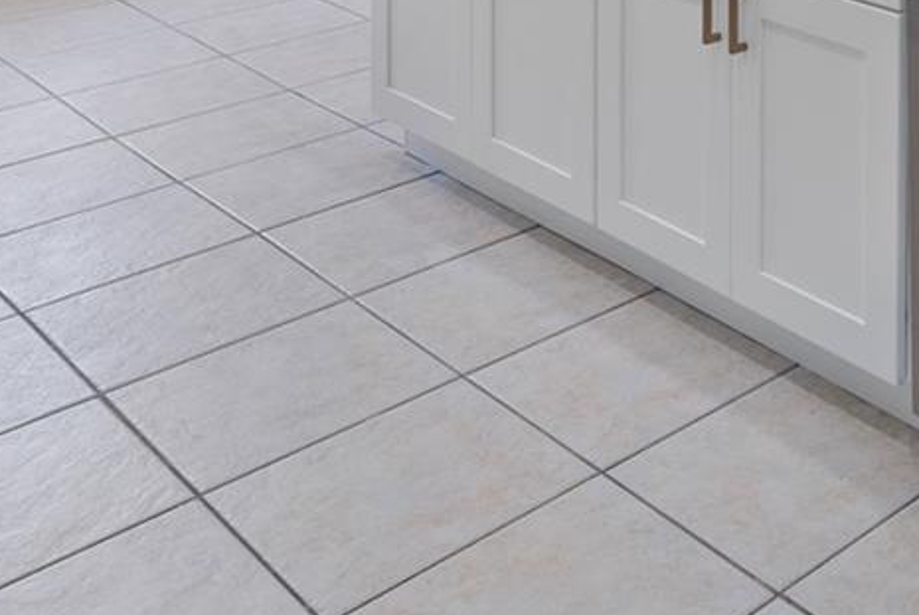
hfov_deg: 31.0
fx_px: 1405
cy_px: -409
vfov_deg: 19.8
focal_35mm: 55
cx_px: 1077
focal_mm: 16
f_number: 8
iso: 100
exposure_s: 1/1.25
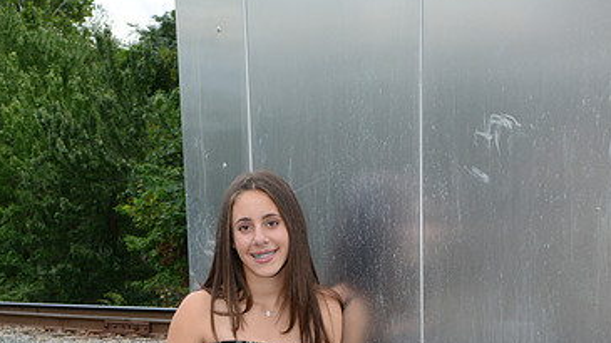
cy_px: 460
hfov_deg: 26.5
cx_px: 312
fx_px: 1296
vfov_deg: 14.4
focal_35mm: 80
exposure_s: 1/80
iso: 1600
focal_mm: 48
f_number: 9
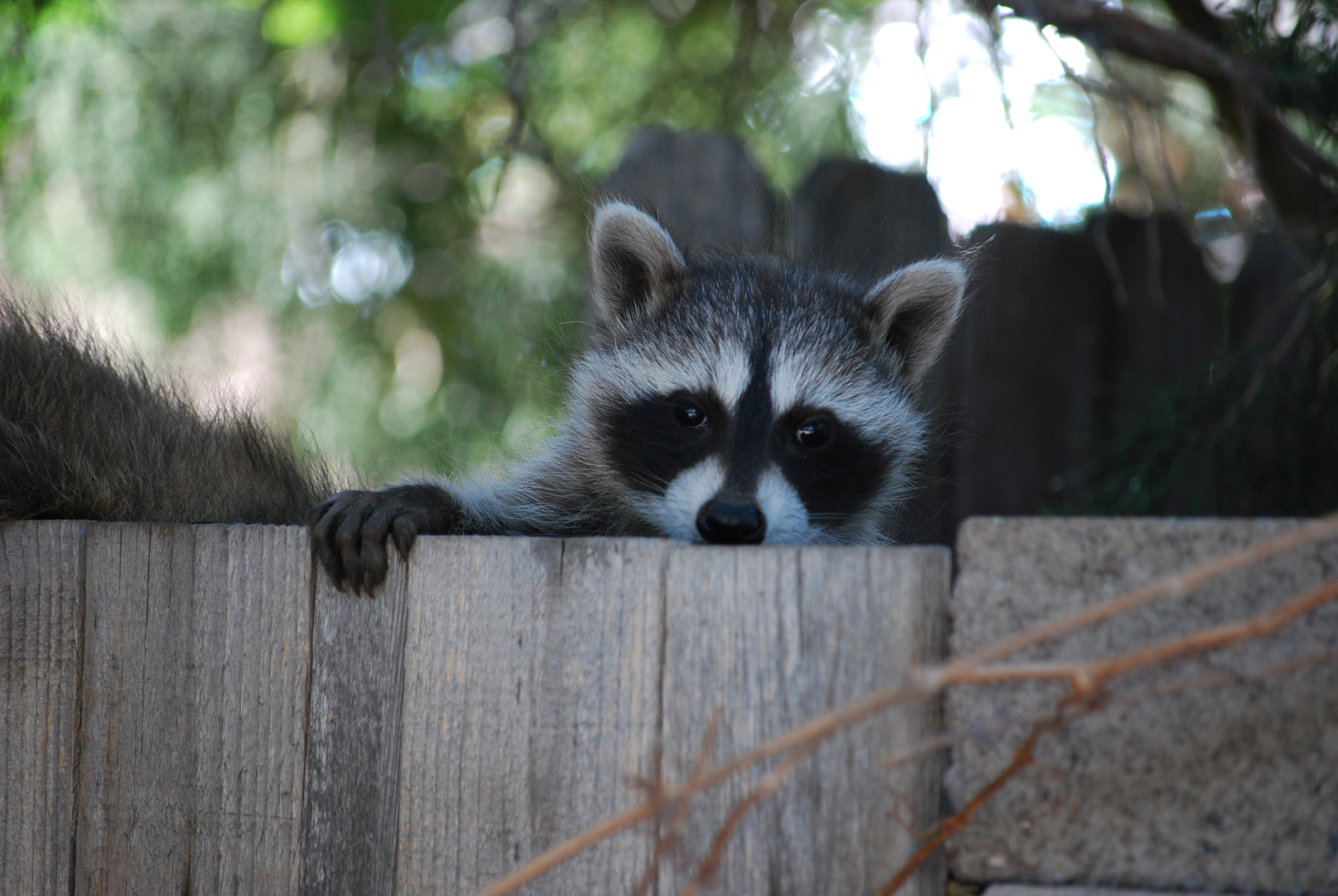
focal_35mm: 202
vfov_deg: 6.8
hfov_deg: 10.1
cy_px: 448
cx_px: 669
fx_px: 7535
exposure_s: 1/125
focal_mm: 135
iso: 400
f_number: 5
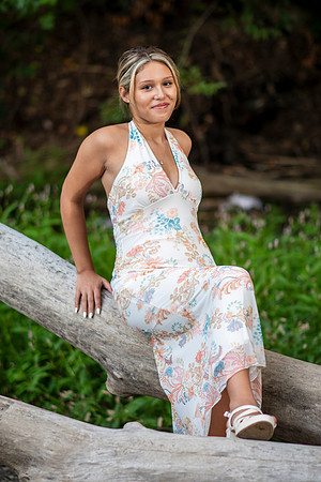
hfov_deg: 10.8
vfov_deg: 16.1
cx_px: 160
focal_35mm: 127
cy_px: 241
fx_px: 1698
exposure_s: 1/400
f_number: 1.8
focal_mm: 85
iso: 100
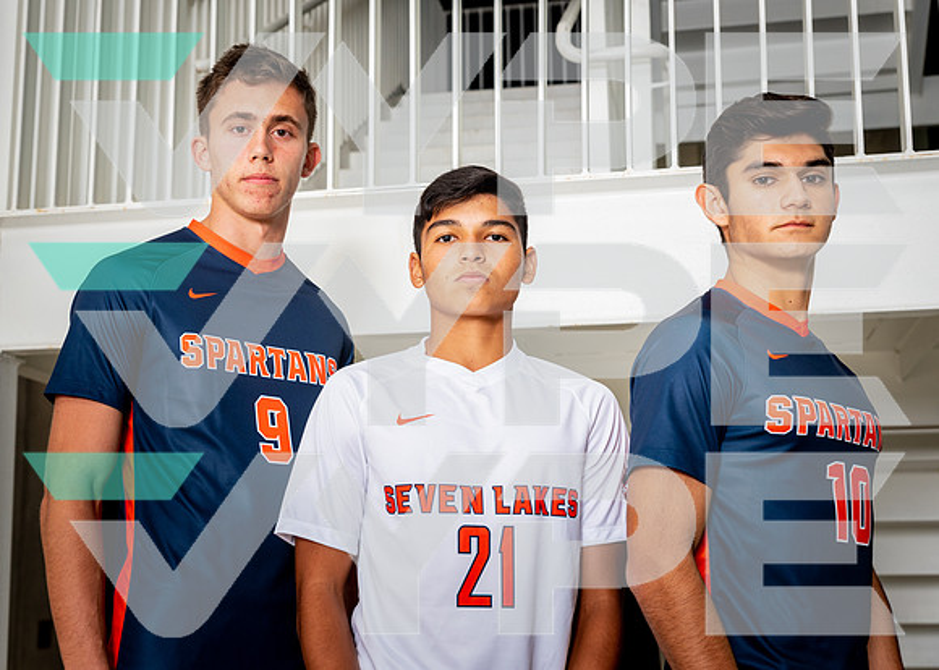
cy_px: 335
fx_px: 1355
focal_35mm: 51
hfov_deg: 38.2
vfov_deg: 27.8
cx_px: 439
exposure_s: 1/125
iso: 160
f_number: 5
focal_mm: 48
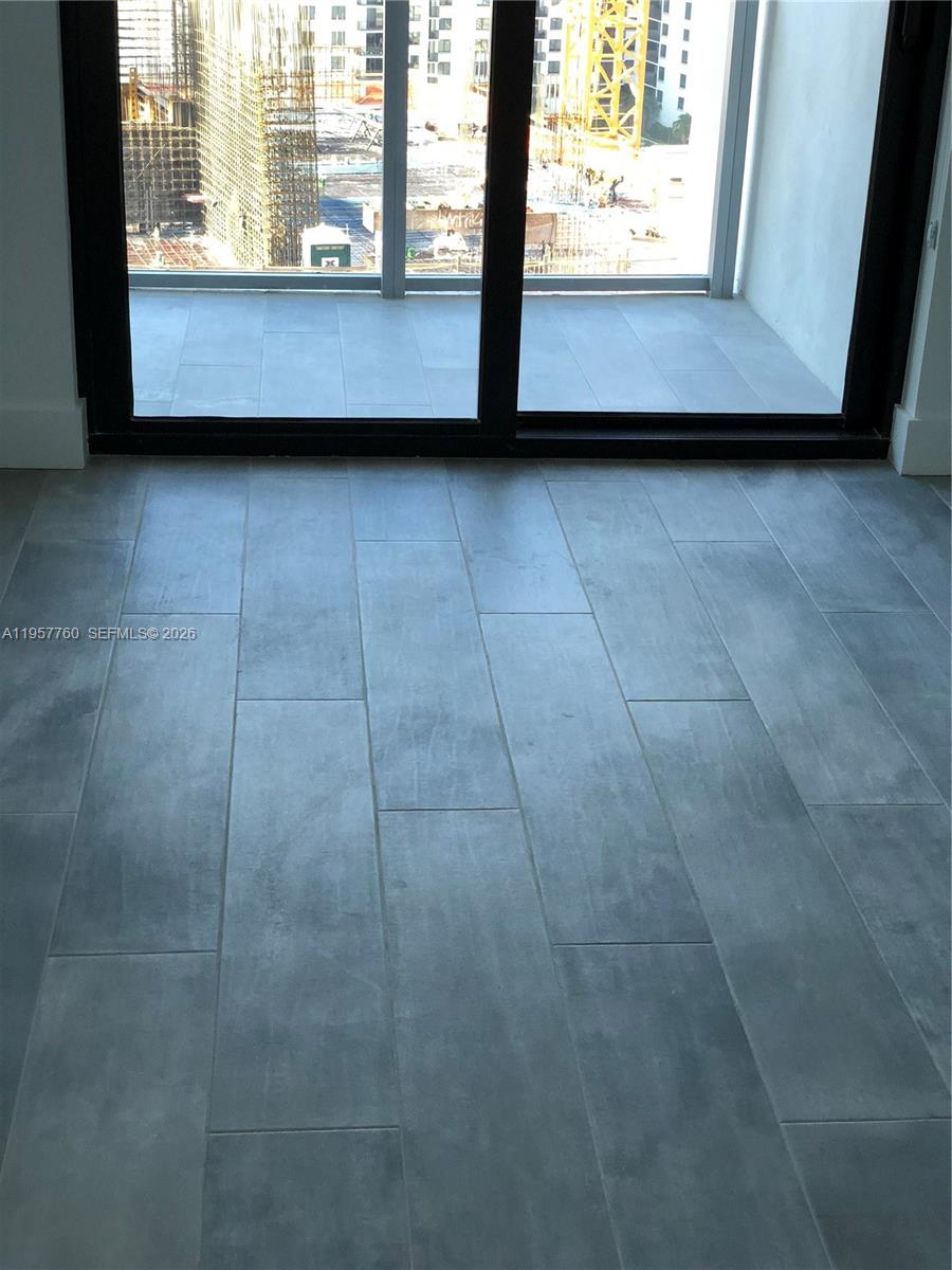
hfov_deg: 28.0
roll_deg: -2.8
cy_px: 635
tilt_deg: -24.0
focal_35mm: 52
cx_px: 476
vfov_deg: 36.8
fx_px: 1907
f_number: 2.4
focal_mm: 6
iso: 100
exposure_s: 1/60
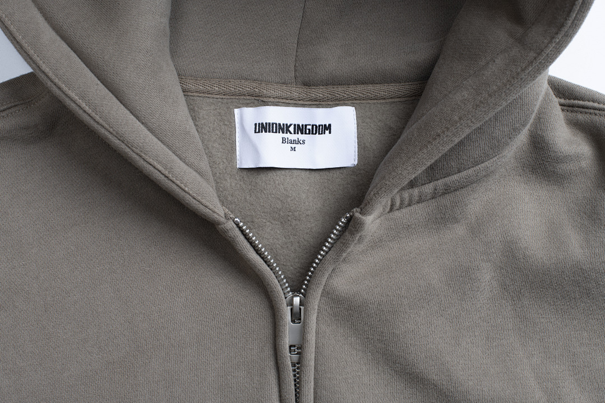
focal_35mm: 50
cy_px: 202
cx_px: 302
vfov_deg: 27.0
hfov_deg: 39.6
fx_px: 840
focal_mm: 50
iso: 100
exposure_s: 1/125
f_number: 14
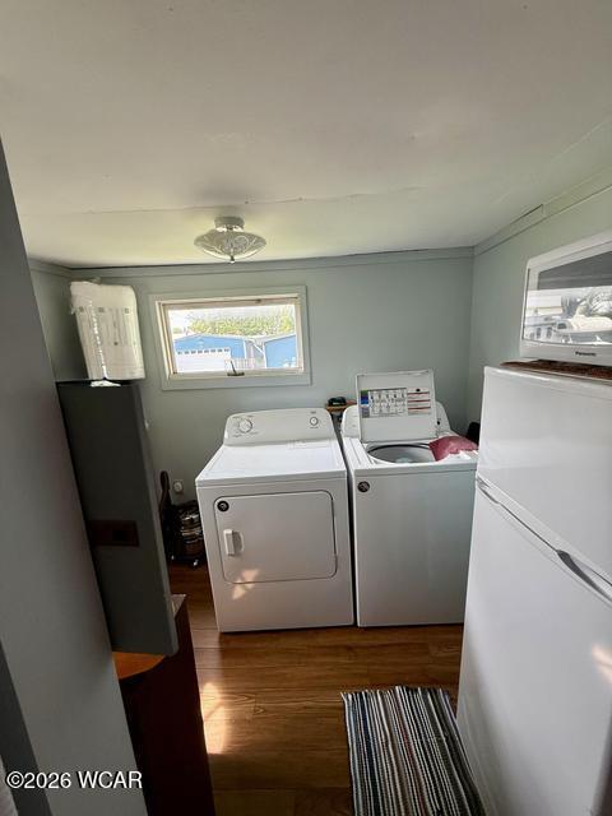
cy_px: 408
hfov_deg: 85.7
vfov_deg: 102.1
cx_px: 306
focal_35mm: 14
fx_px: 330
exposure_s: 1/99
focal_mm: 2.22
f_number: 2.2
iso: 80
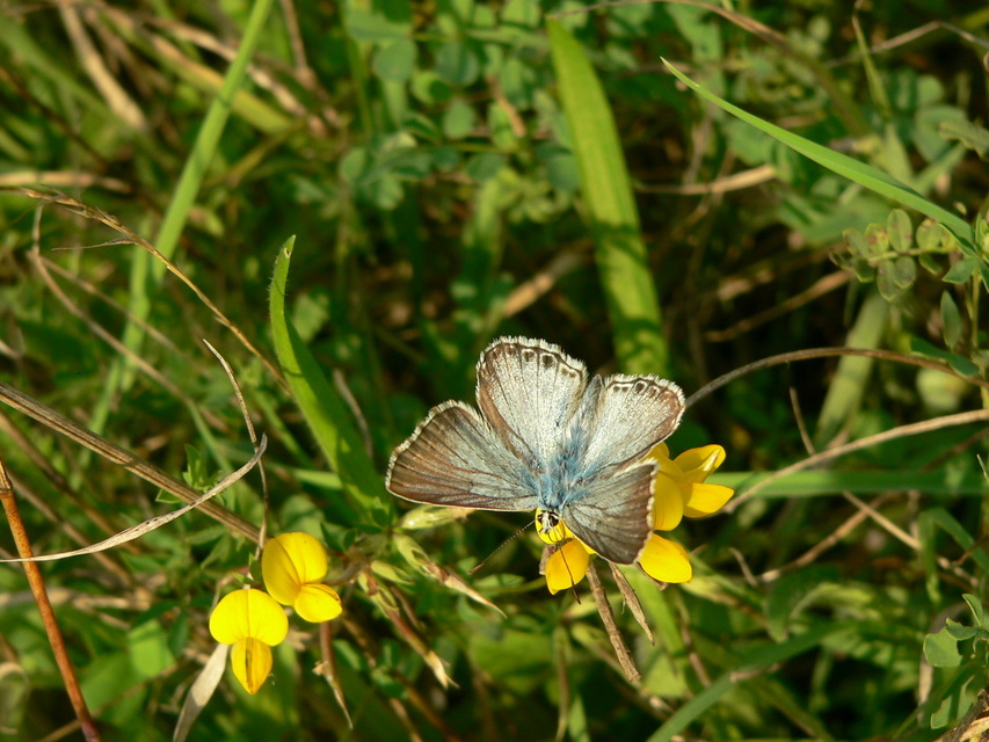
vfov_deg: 20.2
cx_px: 494
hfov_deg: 26.7
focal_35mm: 73
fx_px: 2086
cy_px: 371
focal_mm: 12.1
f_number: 4
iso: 80
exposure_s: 1/400
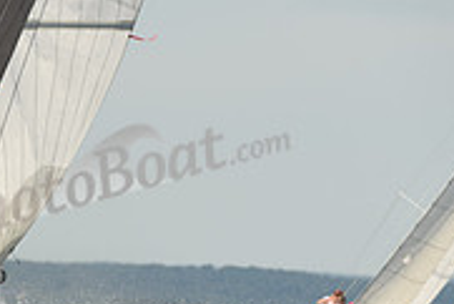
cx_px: -191
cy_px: 343
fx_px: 11321
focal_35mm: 897
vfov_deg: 1.5
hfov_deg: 2.3
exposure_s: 1/1000
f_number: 6.3
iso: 250
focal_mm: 280
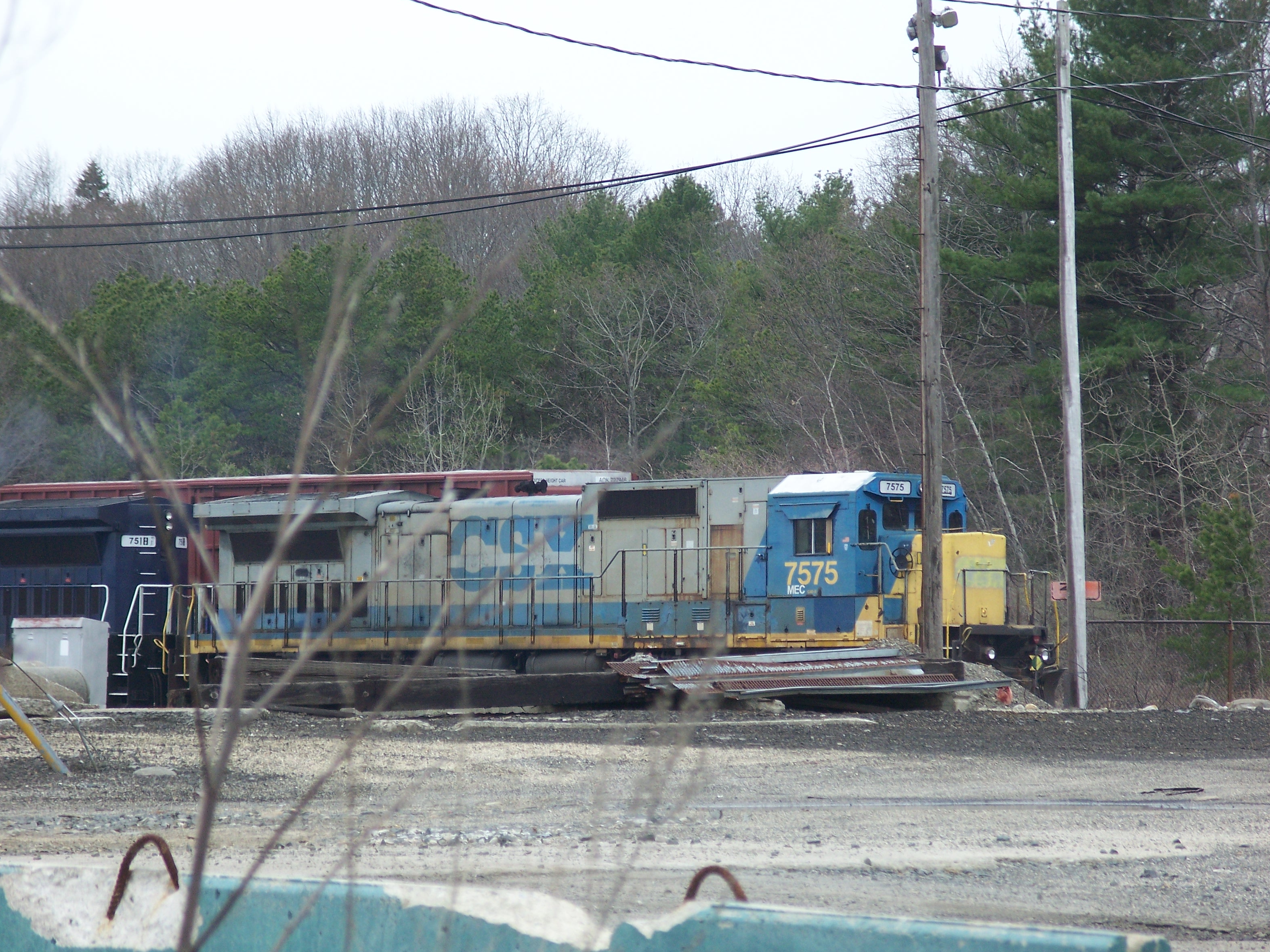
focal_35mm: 192
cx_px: 617
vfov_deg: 7.7
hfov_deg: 10.3
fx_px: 7044
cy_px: 486
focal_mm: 38.8
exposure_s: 1/200
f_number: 4.4
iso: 160
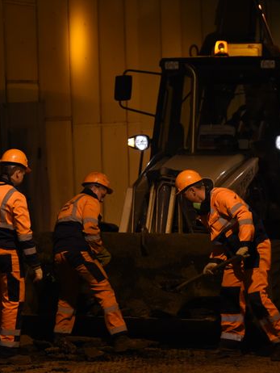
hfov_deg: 7.0
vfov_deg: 9.4
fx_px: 2274
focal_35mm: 211
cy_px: 187
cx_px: 70
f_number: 3.2
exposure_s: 1/320
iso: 5000
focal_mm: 145
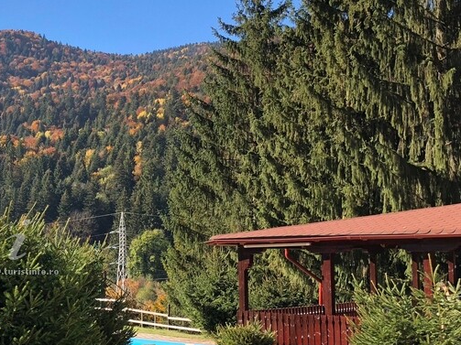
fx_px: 759
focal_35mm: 57
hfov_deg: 31.4
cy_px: 234
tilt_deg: +2.5
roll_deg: +0.7
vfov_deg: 25.5
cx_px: 6
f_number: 1.8
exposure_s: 1/564
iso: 20
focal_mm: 4
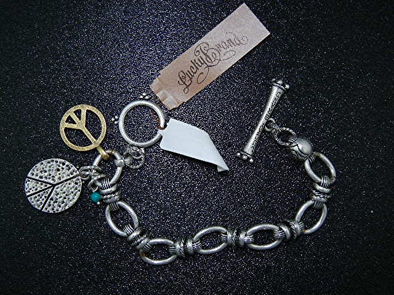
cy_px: 148
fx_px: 512
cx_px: 197
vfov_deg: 32.2
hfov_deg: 42.1
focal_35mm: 45
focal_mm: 8.1
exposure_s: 1/30
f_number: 3.8
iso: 240
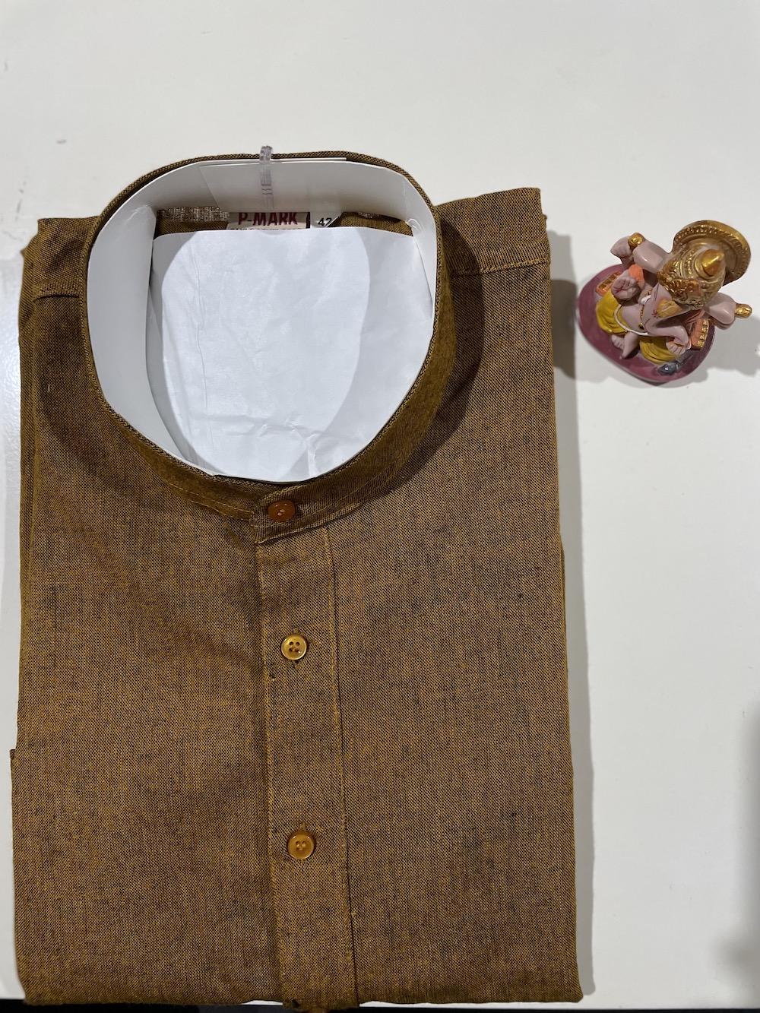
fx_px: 761
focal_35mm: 26
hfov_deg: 53.1
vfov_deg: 67.3
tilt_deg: -86.8
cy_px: 506
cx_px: 380
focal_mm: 4.2
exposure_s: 1/50
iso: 200
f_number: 1.6
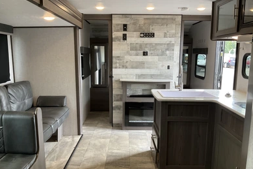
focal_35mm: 31
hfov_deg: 60.3
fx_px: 218
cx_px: 126
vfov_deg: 42.3
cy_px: 87
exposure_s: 1/96
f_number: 1.8
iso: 64
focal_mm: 3
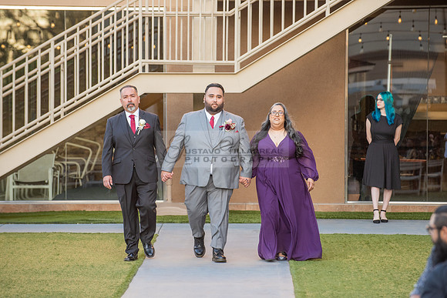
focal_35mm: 183
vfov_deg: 7.5
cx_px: 224
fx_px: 2270
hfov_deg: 11.2
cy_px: 149
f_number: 4
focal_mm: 180
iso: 800
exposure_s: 1/320
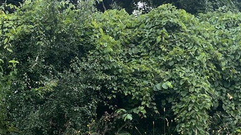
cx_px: -63
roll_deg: +1.2
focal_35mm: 106
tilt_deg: -15.6
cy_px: 259
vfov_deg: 10.6
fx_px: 677
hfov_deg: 18.9
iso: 50
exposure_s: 1/397
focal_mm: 5.1
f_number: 1.6
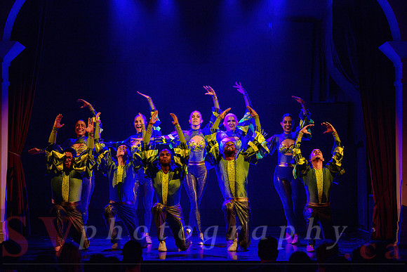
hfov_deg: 18.9
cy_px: 136
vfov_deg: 12.7
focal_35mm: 108
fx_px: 1222
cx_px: 204
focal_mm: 105
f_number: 2.8
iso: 1600
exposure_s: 1/250
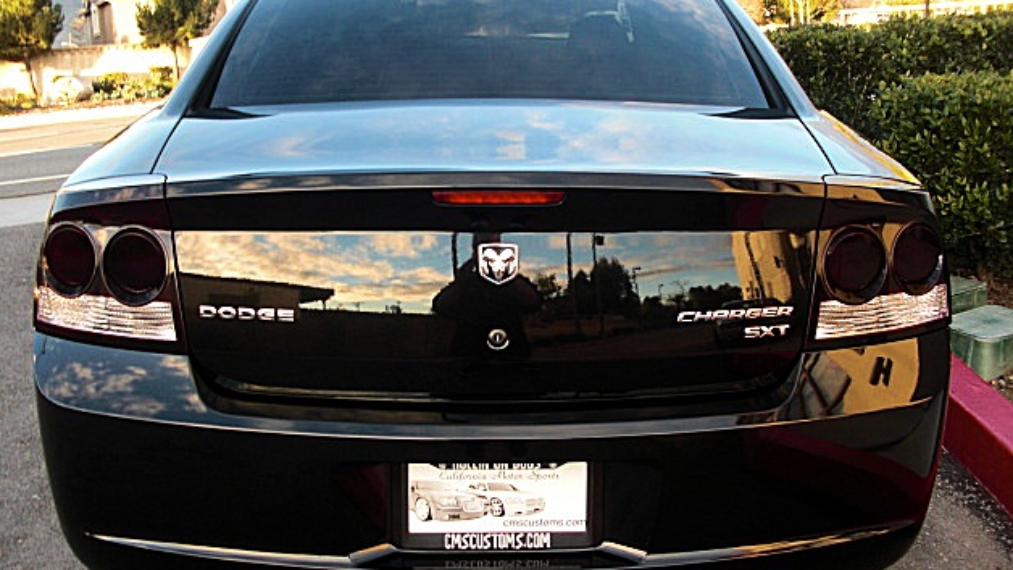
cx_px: 508
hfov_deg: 50.5
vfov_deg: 29.7
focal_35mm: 40
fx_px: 1074
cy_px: 266
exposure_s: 1/100
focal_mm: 6.3
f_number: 2.8
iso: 100
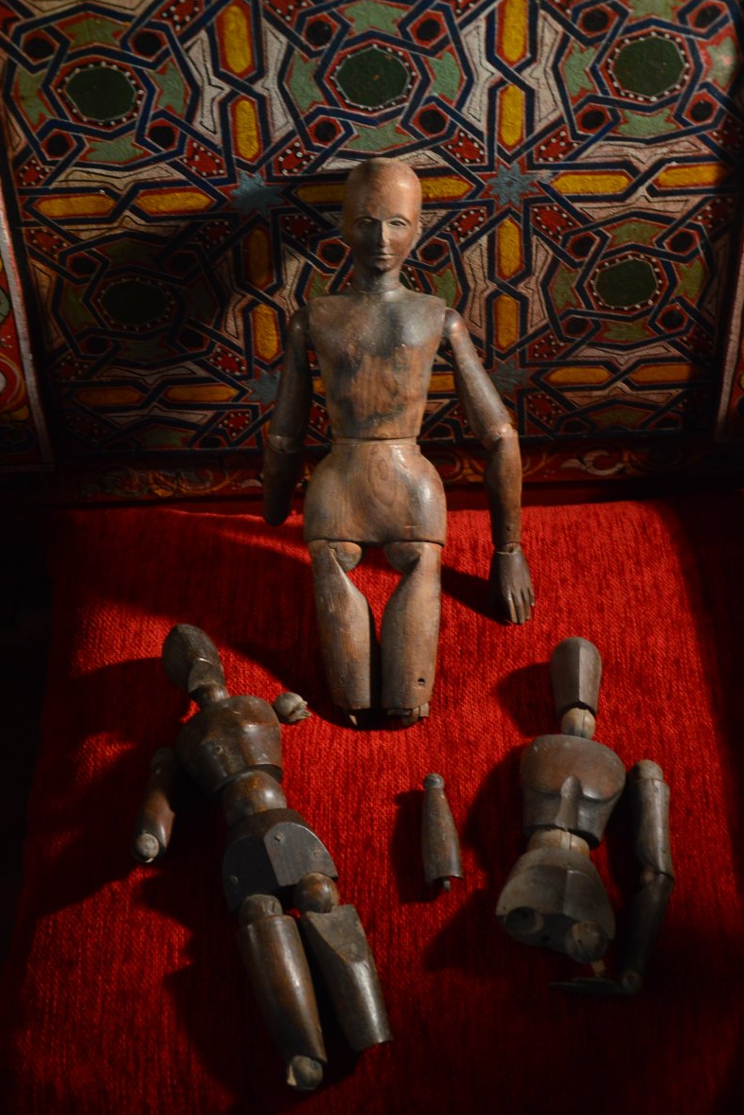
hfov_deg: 23.4
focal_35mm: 58
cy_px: 552
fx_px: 1797
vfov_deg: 34.5
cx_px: 368
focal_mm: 38
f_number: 4.5
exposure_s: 1/30
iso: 800
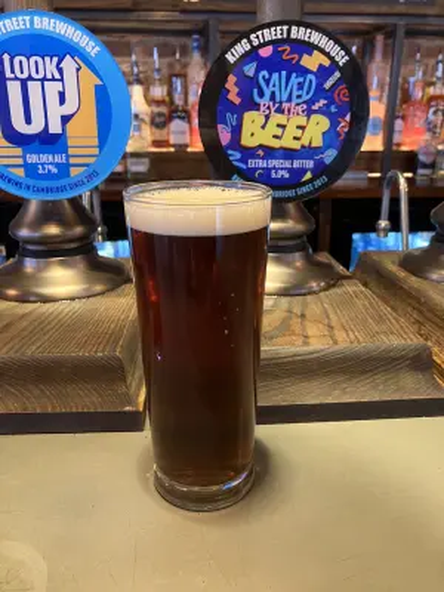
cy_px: 296
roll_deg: +0.1
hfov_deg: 49.7
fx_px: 479
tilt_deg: -18.4
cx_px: 222
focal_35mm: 28
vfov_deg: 63.4
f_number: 1.8
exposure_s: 1/33
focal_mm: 3.99
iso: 320
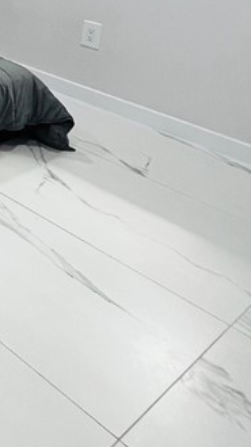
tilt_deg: -13.9
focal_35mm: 44
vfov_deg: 39.9
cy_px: -16
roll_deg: +0.7
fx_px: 522
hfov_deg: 17.9
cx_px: -262
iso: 200
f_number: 1.8
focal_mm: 1.57
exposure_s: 1/120
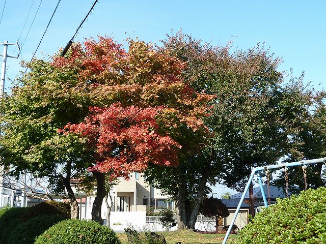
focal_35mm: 44
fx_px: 414
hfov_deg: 42.9
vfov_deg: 32.9
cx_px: 163
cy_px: 122
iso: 80
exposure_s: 1/200
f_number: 4
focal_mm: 7.3
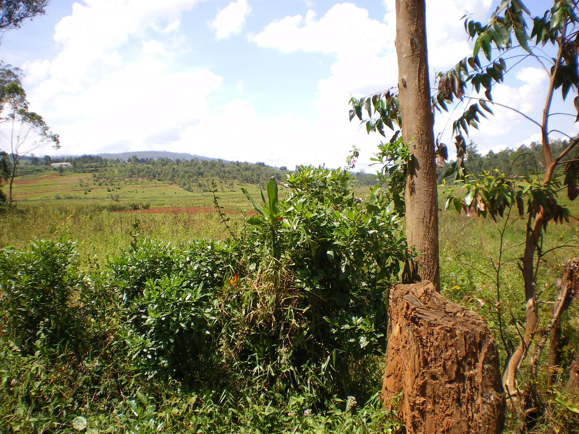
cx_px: 290
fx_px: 602
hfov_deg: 51.4
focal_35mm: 36
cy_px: 217
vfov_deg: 39.7
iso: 50
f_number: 4.6
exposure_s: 1/250
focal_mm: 6.3
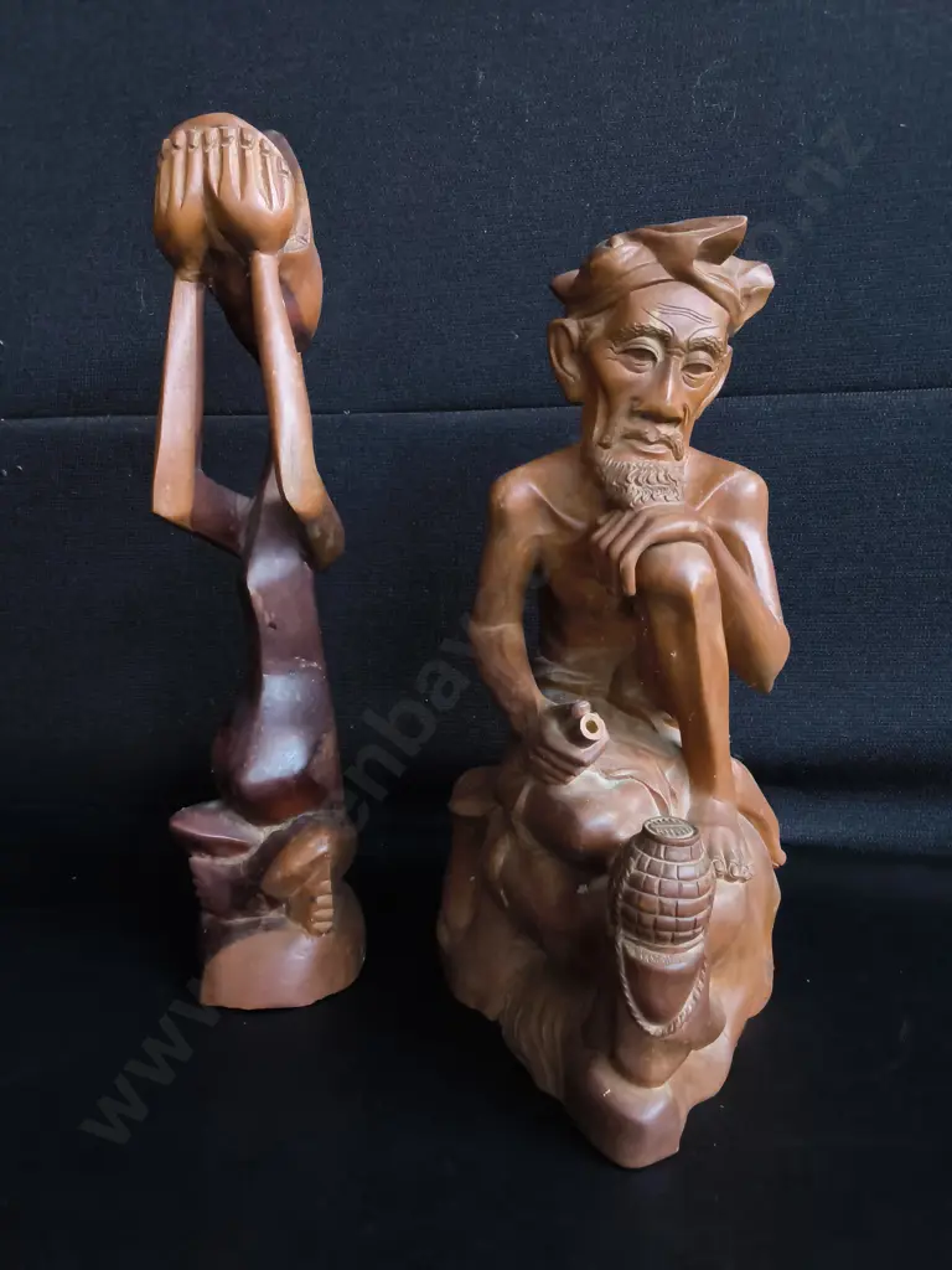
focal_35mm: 27
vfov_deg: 65.3
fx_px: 990
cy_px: 635
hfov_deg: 51.4
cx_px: 476
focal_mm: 2.87
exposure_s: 1/100
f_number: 2
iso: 400
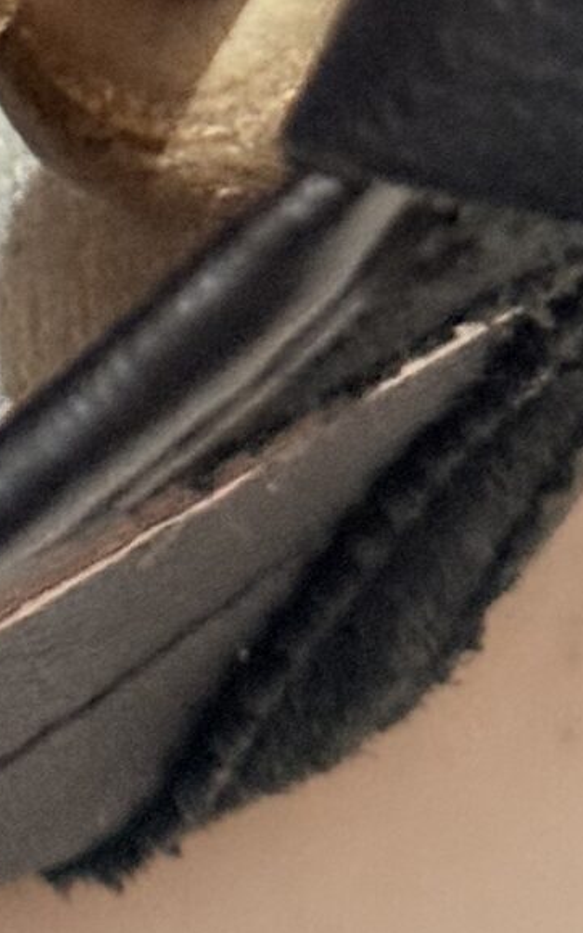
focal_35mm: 225
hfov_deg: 5.8
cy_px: -775
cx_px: -205
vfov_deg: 8.9
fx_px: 5718
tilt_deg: -49.2
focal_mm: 6.76
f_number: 1.78
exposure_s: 1/33
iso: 250
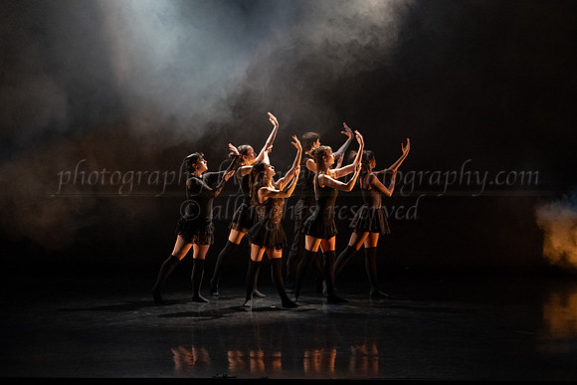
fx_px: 1492
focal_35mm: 93
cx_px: 287
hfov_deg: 21.9
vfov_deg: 14.7
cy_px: 187
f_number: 3.2
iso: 4000
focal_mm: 75
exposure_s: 1/250
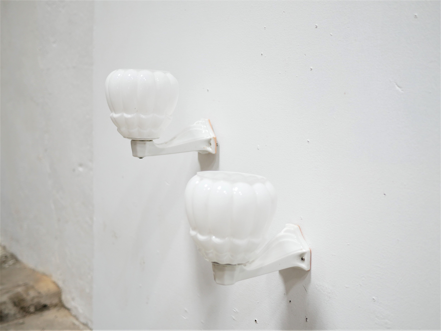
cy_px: 166
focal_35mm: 40
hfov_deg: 46.8
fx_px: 510
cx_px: 220
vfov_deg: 36.0
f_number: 1.7
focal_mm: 20
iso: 400
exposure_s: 1/60
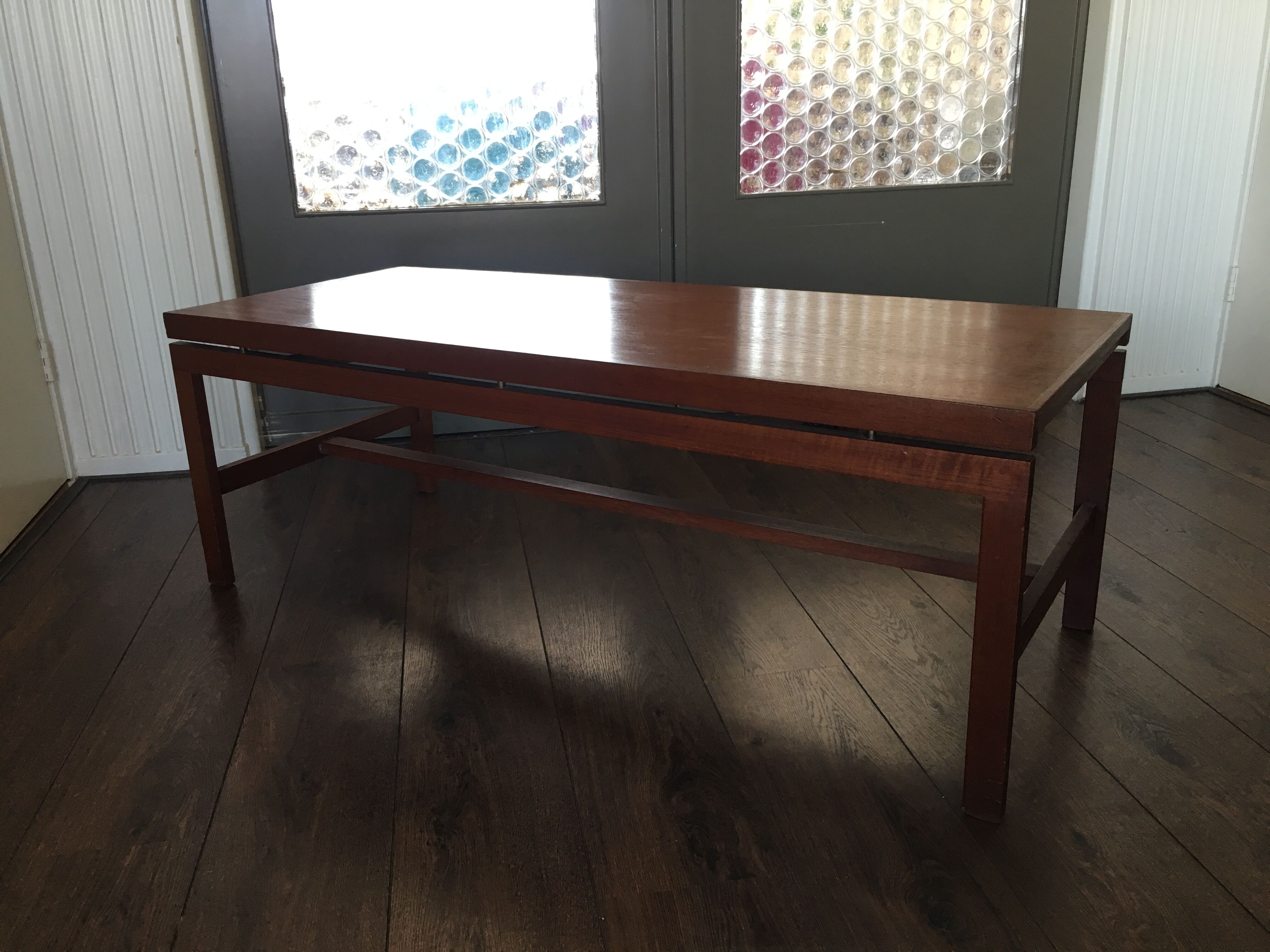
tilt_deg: -19.0
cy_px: 476
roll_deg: +2.3
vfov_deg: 48.2
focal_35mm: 29
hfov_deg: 61.7
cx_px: 635
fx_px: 1064
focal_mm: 4.15
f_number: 2.2
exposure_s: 1/33
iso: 50
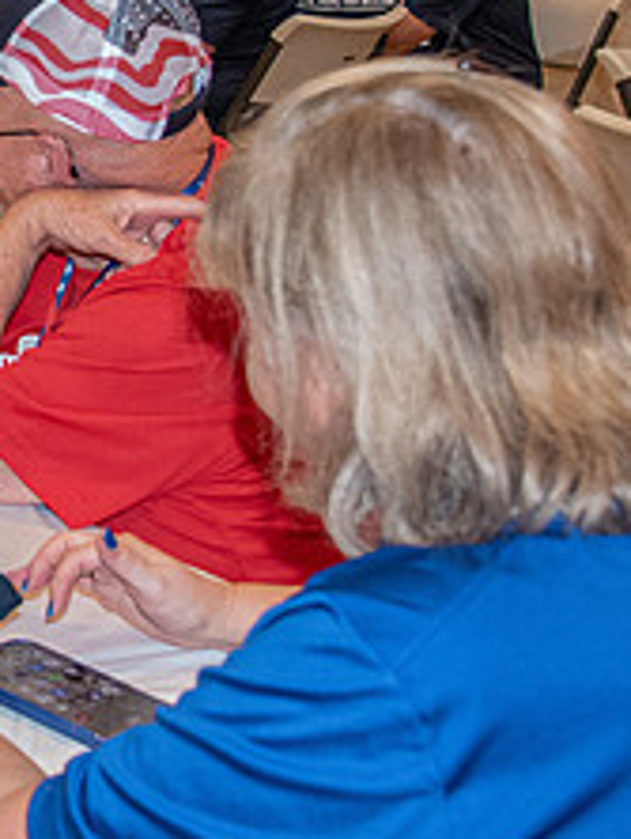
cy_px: 153
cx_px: -496
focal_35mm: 87
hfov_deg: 14.9
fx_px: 2110
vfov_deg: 22.1
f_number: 4
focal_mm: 24
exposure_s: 1/60
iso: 3600
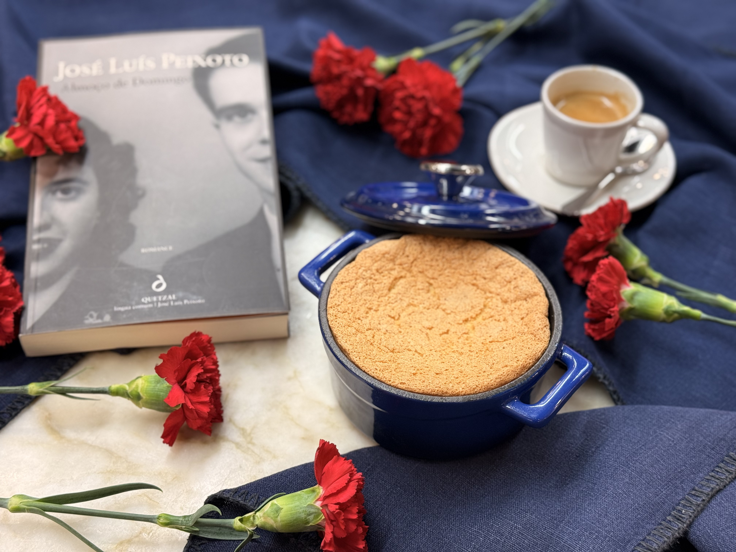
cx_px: 368
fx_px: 1021
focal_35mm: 48
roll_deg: -1.4
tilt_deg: -44.0
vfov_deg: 30.3
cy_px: 276
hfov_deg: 39.7
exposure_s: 1/50
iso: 50
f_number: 1.78
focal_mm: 6.76
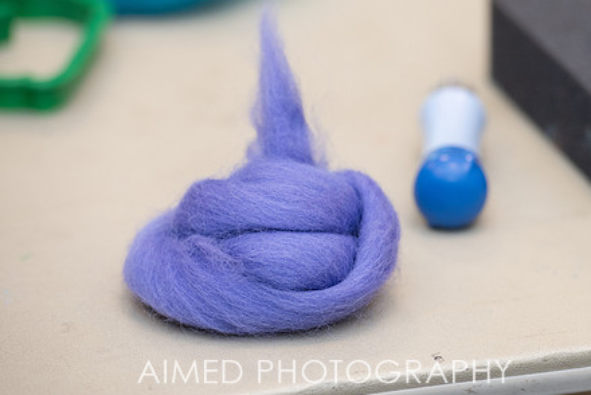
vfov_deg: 4.4
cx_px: 399
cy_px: 106
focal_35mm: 313
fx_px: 5142
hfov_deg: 6.6
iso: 640
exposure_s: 1/250
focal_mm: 200
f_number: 4
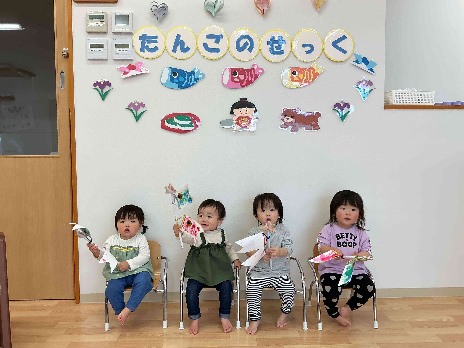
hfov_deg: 61.7
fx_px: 389
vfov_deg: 48.2
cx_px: 232
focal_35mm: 29
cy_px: 174
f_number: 1.8
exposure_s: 1/120
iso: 32
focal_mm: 3
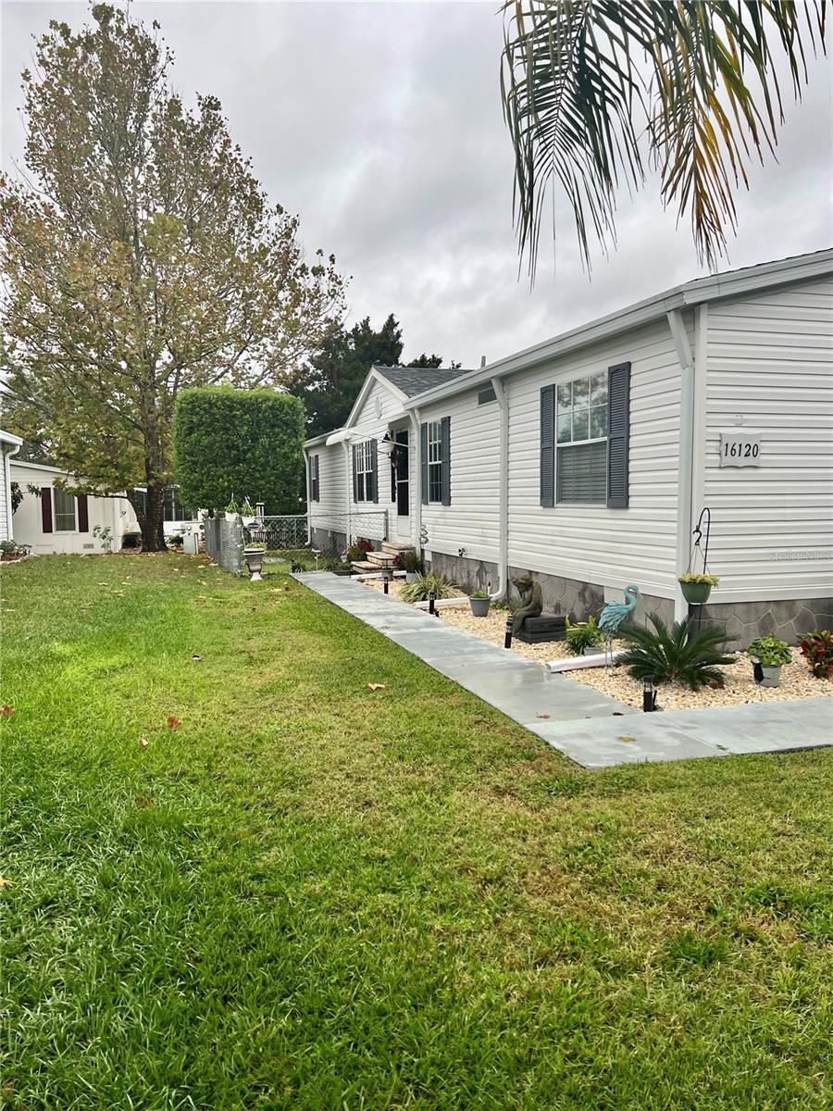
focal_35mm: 26
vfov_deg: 67.3
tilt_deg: -2.7
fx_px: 834
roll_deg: +1.8
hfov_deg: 53.1
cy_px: 556
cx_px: 416
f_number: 1.5
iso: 50
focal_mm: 5.7
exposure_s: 1/539
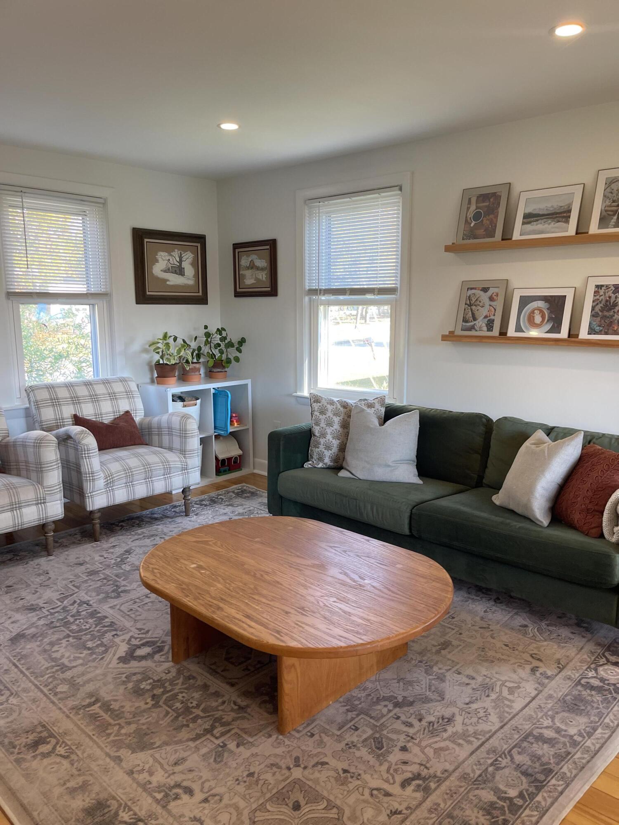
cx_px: 310
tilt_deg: -10.0
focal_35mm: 26
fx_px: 620
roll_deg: -1.0
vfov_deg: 67.3
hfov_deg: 53.1
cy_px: 412
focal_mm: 5.1
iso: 125
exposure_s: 1/120
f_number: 1.6
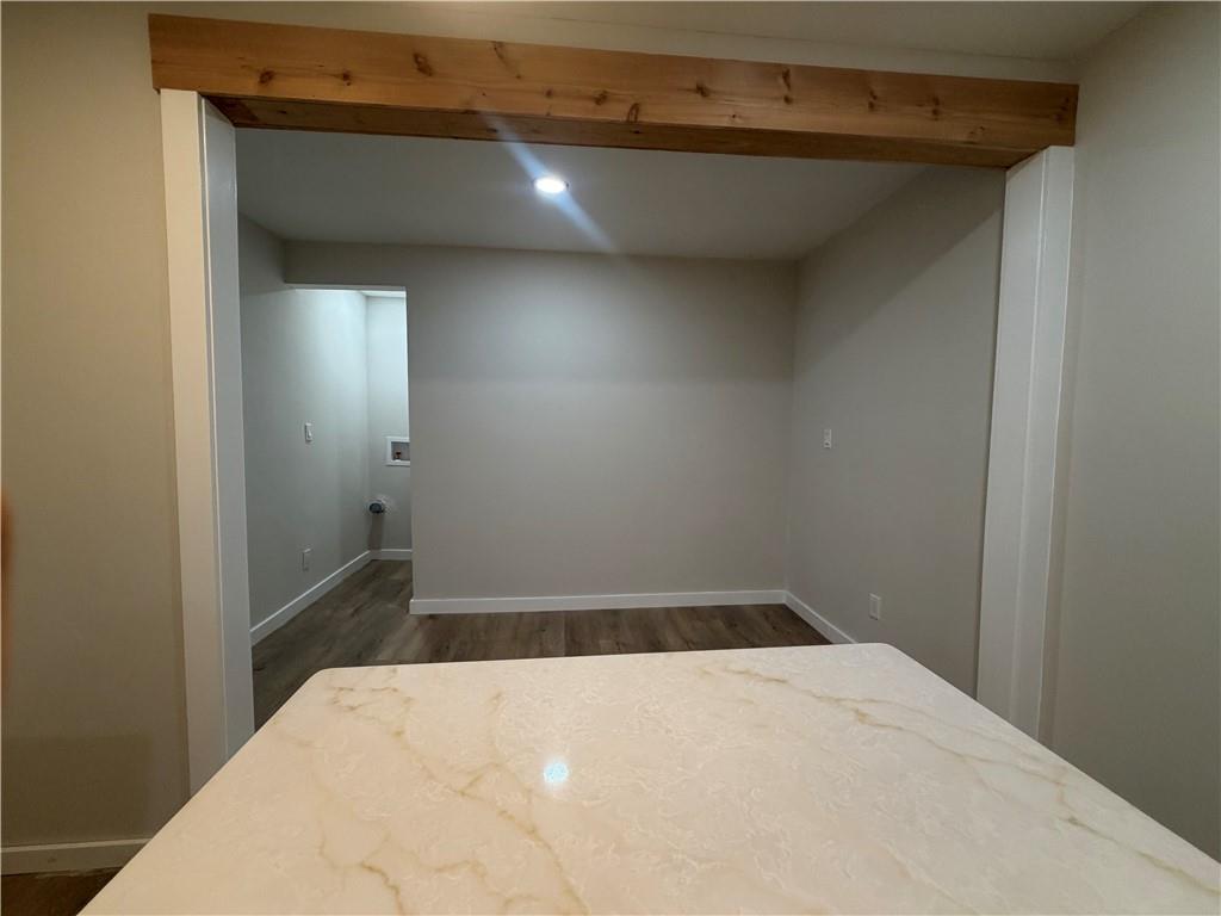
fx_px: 494
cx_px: 610
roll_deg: -0.4
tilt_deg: -3.4
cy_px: 458
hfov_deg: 102.1
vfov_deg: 85.7
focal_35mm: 14
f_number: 2.2
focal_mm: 2.22
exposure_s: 1/120
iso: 250
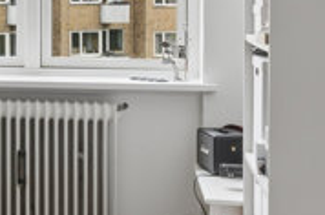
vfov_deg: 12.5
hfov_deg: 17.4
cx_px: -137
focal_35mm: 108
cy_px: 14
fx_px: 973
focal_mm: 16
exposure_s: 1/125
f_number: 8
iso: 200
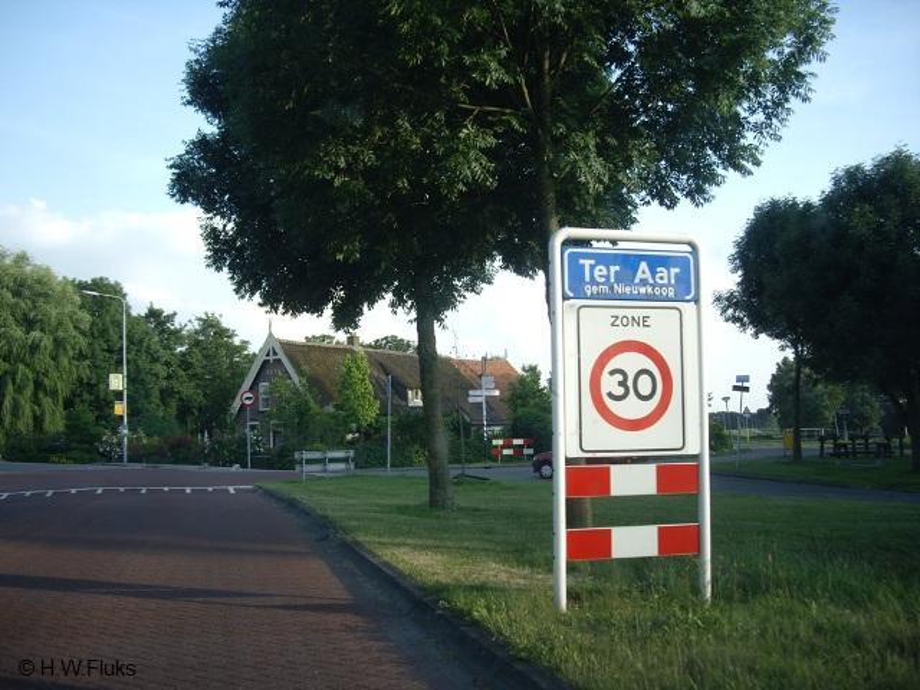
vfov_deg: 37.7
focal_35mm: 38
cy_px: 345
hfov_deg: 49.0
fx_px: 1010
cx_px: 460
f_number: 2.8
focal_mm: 7.9
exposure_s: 1/160
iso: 64
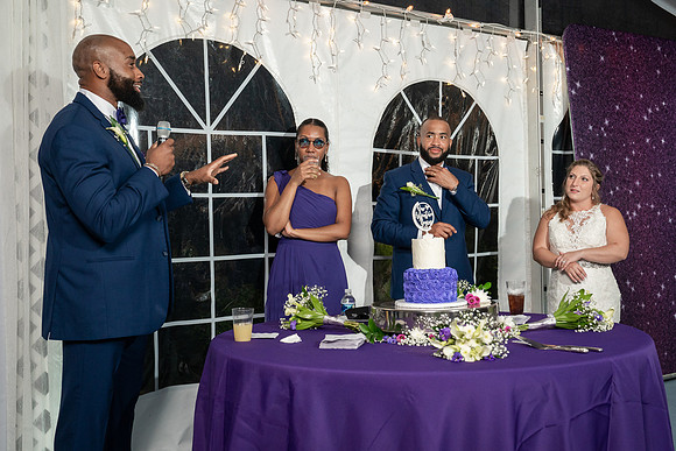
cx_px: 338
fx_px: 752
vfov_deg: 33.4
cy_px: 225
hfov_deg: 48.4
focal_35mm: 40
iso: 1600
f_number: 5.6
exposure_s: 1/200
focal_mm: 40
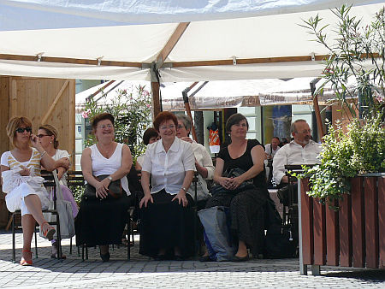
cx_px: 192
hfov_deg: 15.6
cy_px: 144
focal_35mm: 126
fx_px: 1402
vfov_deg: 11.8
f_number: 5.6
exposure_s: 1/320
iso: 100
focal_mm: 15.1
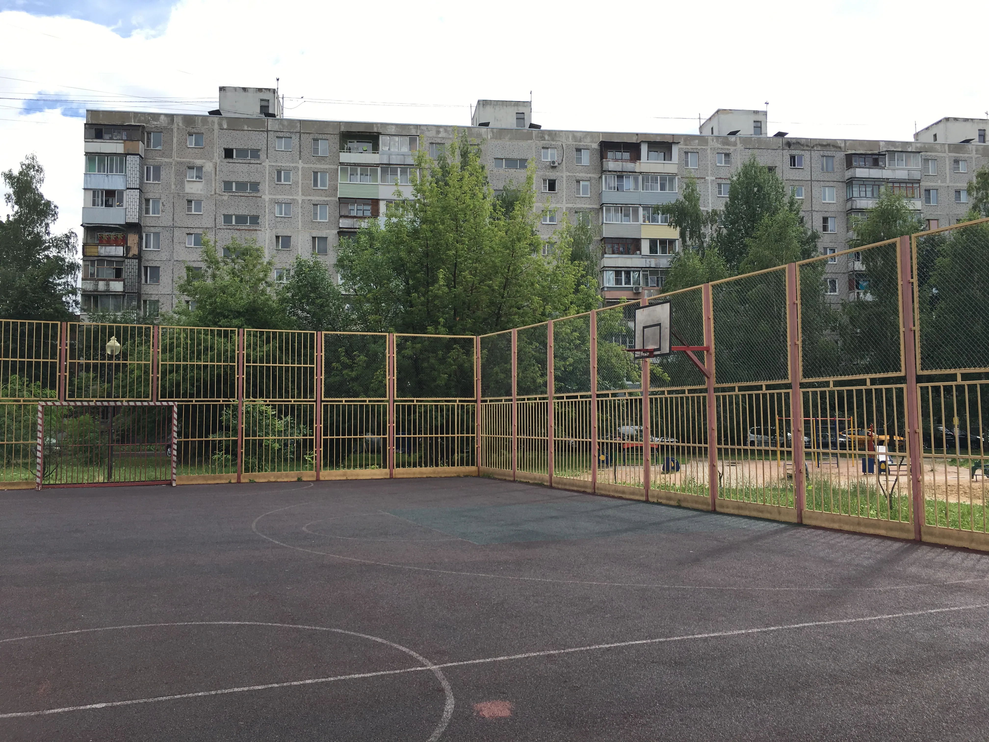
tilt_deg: +3.5
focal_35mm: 29
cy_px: 371
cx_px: 494
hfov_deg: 61.7
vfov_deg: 48.2
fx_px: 829
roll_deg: -0.3
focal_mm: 4.15
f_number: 2.2
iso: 25
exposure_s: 1/855
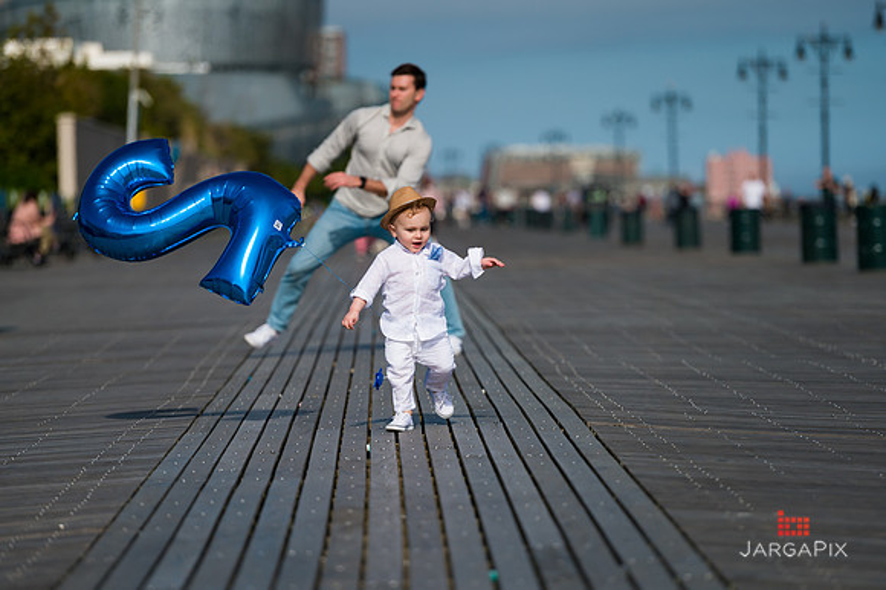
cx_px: 443
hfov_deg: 11.1
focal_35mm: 185
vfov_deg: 7.4
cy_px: 295
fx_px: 4550
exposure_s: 1/6400
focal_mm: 185
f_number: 4
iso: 200
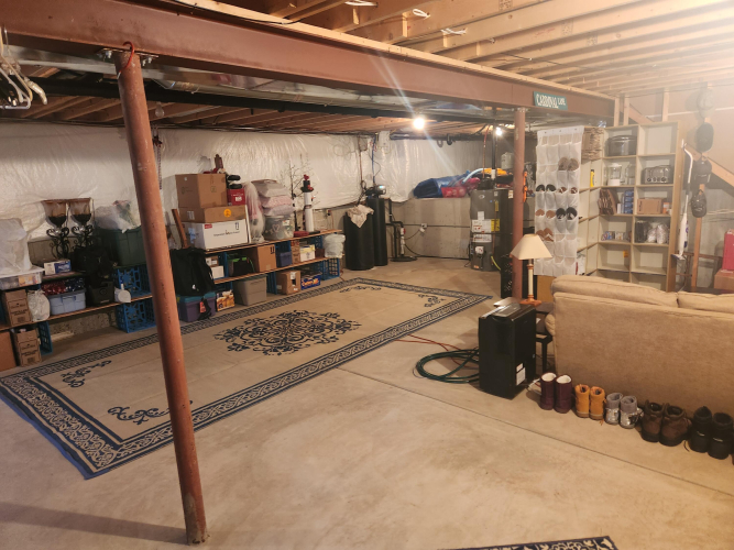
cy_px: 275
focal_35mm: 23
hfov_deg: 73.9
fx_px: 488
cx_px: 367
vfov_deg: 58.9
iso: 500
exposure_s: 1/30
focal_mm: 5.4
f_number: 1.8
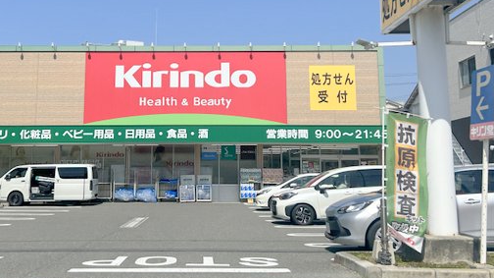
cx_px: 204
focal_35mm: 45
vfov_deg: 26.2
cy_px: 77
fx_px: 589
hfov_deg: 45.3
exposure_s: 1/6993
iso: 50
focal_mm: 5.7
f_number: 1.5
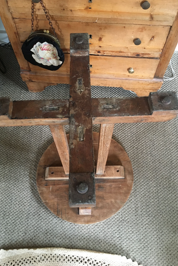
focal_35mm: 31
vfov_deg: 60.3
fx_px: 230
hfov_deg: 42.3
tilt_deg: -64.3
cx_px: 84
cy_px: 134
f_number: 2.2
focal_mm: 4.15
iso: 200
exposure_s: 1/17
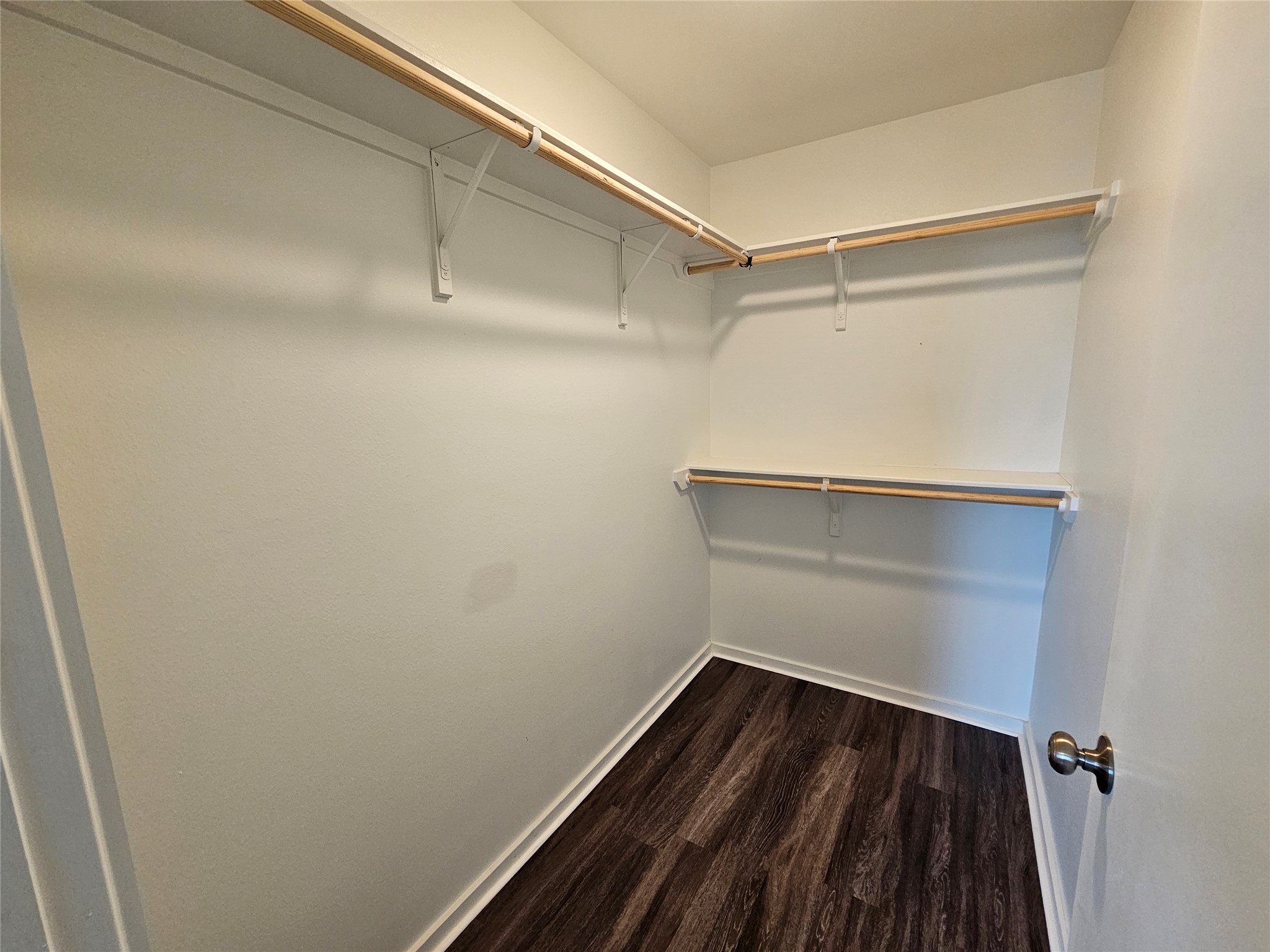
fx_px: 477
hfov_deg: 106.2
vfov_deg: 89.9
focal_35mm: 13
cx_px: 635
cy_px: 476
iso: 200
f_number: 2.2
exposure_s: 1/60
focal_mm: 2.2
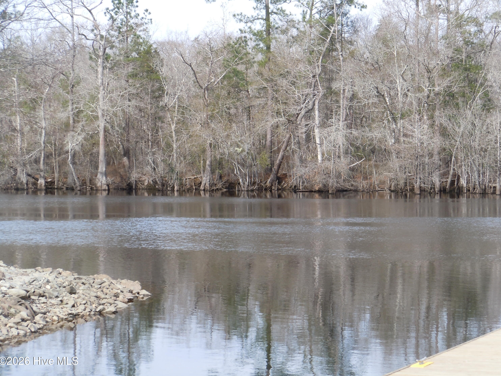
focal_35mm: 103
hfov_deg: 19.1
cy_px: 189
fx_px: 1491
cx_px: 250
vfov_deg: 14.4
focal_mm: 18.3
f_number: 5.4
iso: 100
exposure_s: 1/200
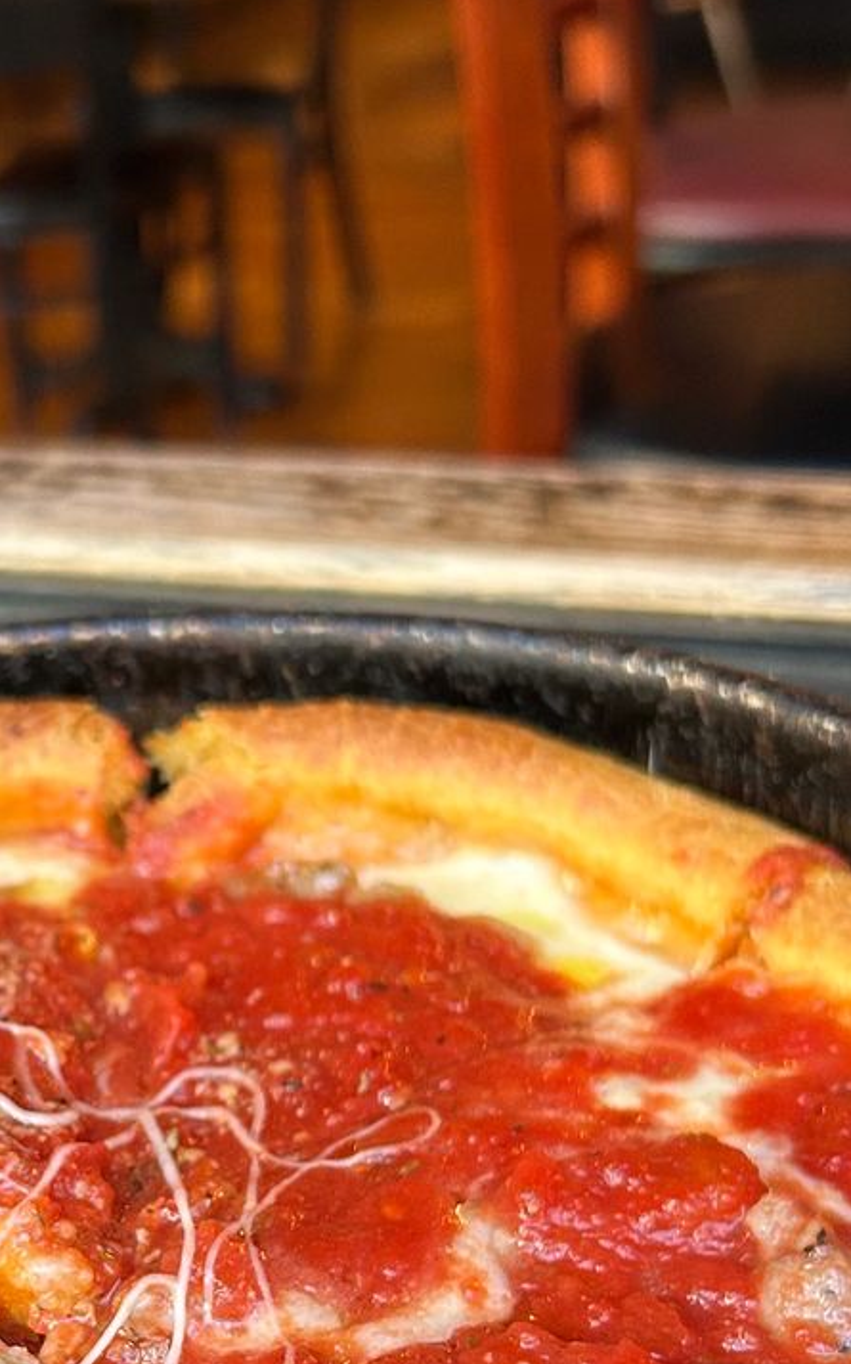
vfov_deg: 30.4
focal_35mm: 66
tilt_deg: -29.1
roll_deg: +7.9
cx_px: -33
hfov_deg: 19.1
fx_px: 2452
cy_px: 1072
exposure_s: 1/60
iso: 125
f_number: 1.5
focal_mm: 5.7
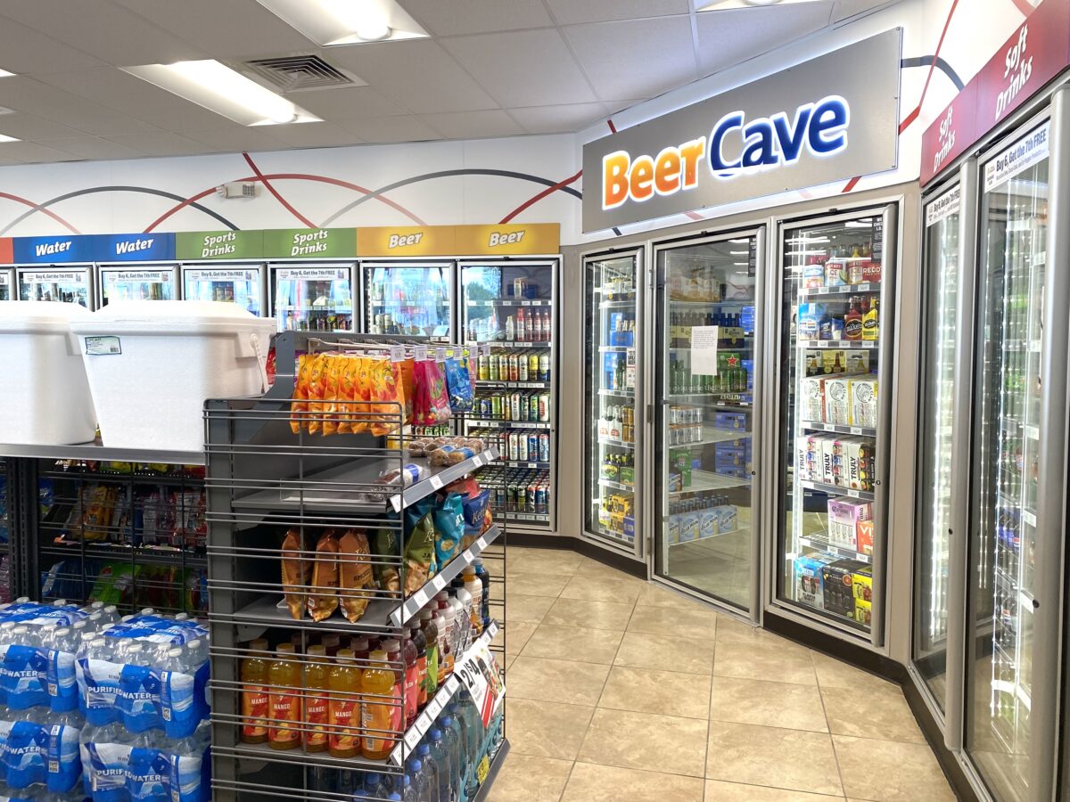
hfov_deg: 67.3
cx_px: 535
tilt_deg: -4.0
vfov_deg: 53.1
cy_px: 401
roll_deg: -0.3
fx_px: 804
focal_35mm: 26
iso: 100
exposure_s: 1/121
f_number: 1.8
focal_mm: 4.25
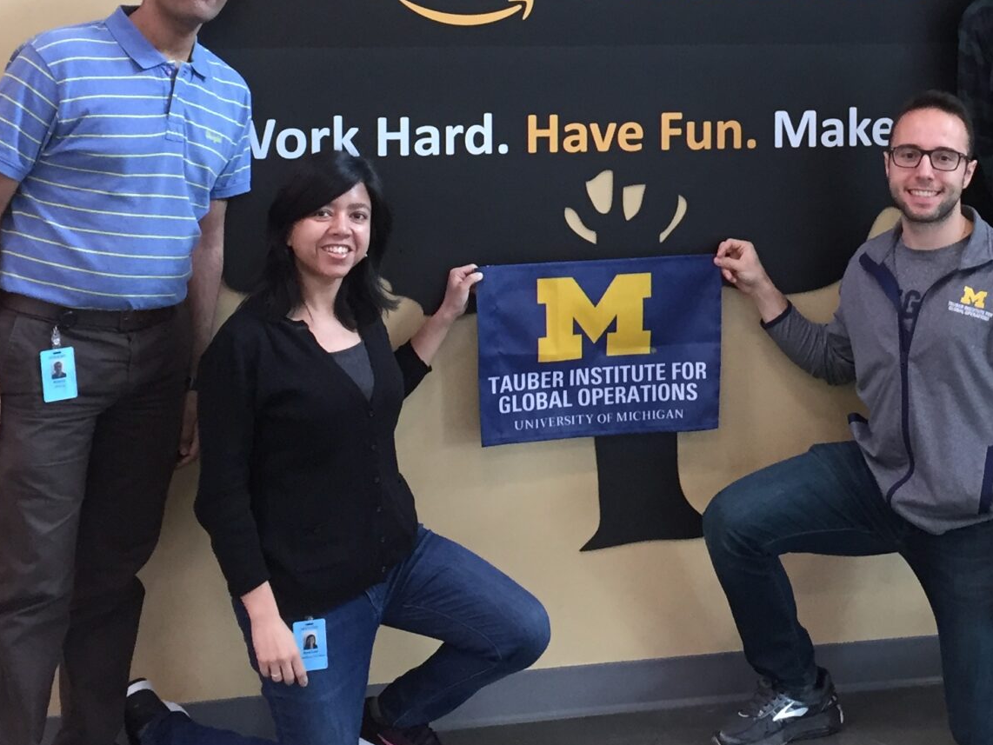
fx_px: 1865
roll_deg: -0.1
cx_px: 759
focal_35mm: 65
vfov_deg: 22.0
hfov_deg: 29.3
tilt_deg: -1.5
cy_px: 49
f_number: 2.2
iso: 100
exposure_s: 1/30
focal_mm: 4.15
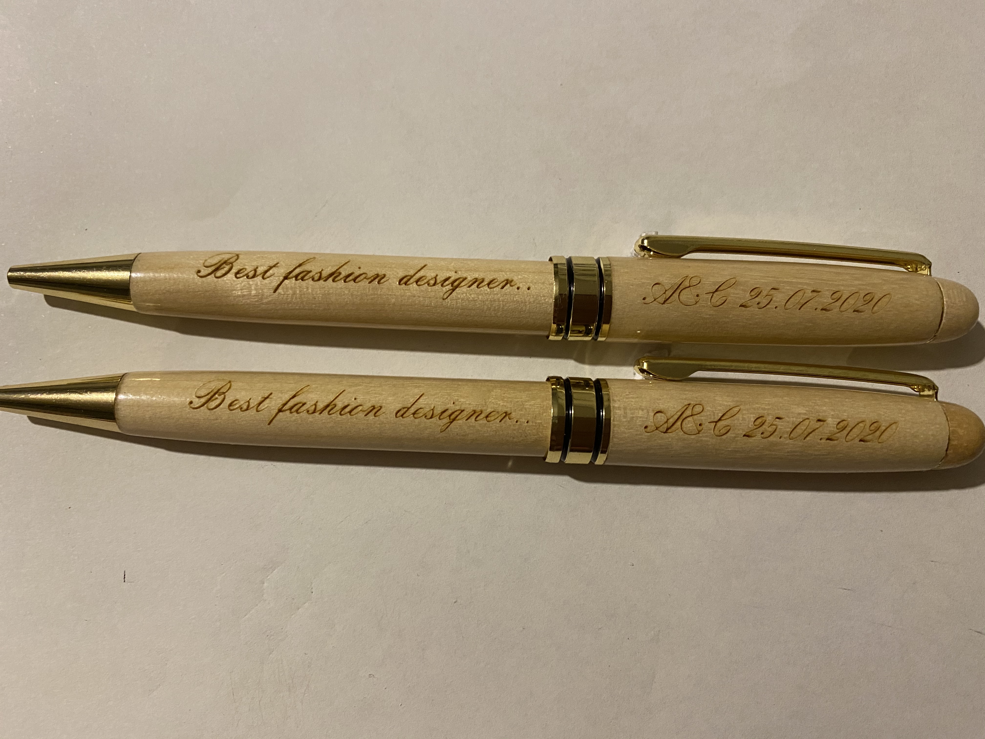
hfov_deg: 67.3
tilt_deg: -83.1
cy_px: 370
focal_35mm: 26
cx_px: 492
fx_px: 740
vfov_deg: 53.1
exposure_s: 1/50
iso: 500
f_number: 1.8
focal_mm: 4.25
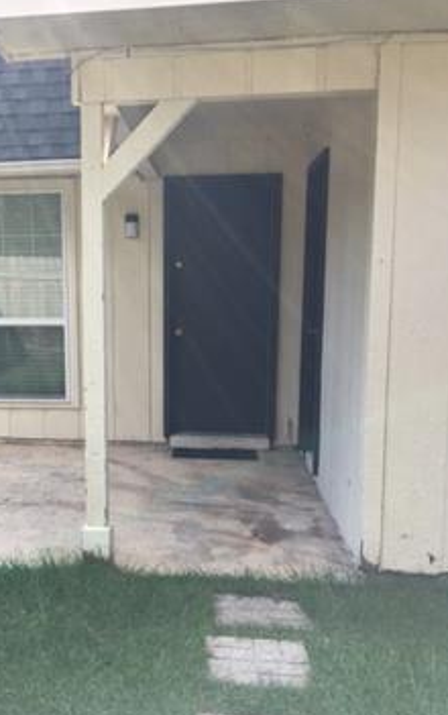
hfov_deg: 29.9
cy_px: 434
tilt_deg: -12.8
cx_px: 96
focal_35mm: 42
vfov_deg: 46.9
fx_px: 819
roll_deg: +1.7
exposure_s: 1/582
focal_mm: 4.15
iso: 25
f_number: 2.2
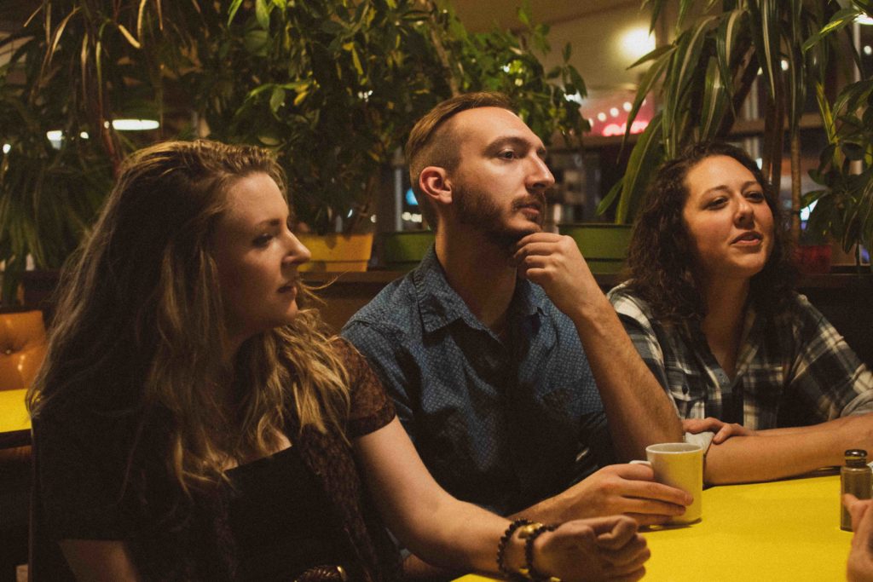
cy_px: 291
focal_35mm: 52
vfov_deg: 26.0
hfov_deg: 38.2
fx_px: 1261
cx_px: 436
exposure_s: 1/60
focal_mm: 35
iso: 2000
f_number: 2.8
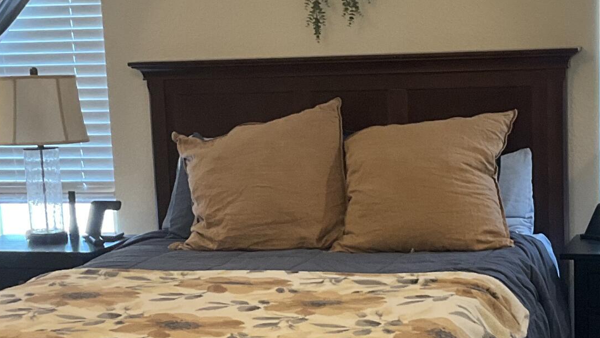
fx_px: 1384
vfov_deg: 13.9
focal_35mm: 87
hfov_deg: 24.4
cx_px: 369
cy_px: 257
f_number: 1.8
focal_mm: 3
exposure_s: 1/60
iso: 100
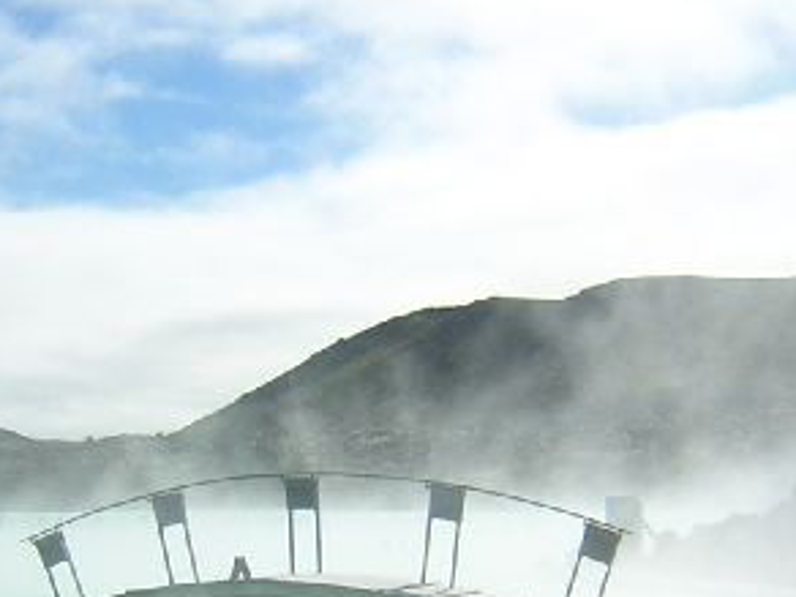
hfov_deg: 24.6
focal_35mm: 79
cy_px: 583
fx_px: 1817
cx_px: 278
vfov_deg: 18.2
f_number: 2.6
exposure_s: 1/2667
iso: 100
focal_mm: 4.7
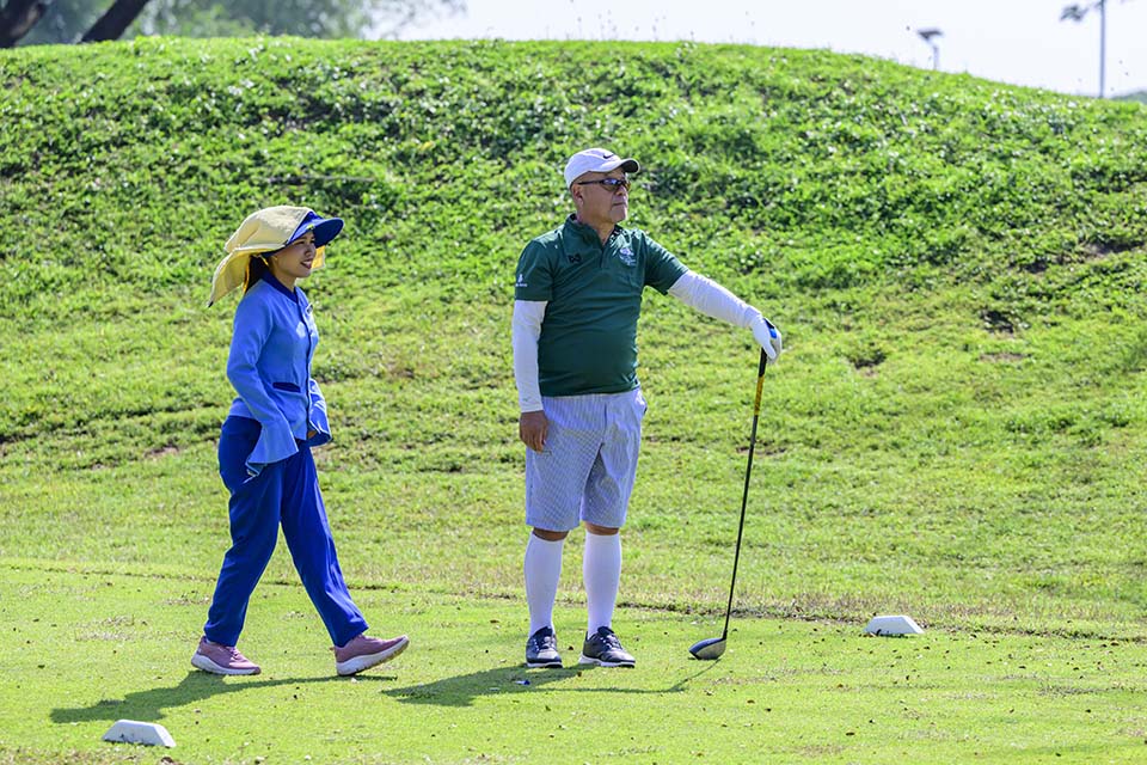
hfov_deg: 17.8
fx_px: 3664
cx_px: 574
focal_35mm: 115
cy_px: 382
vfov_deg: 11.9
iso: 1100
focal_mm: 115
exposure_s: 1/10000
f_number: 3.5
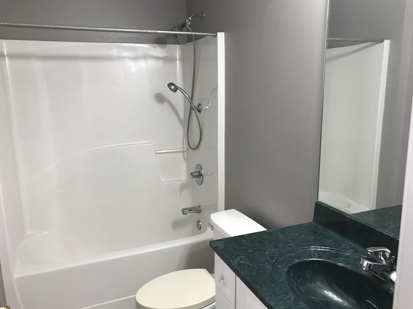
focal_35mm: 29
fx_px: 346
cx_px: 208
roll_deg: +2.2
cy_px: 159
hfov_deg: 61.7
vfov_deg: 48.2
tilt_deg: -12.4
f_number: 1.8
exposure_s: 1/15
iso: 50
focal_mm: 3.99
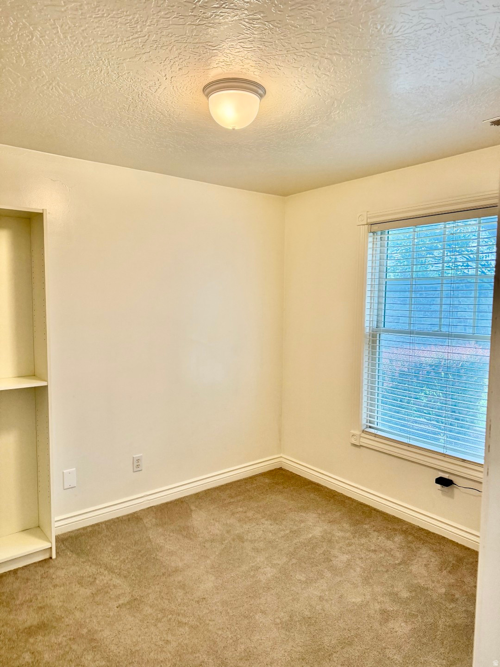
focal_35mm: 24
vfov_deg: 71.6
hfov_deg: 56.8
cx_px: 250
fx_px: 462
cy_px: 334
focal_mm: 6.76
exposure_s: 1/160
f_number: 1.78
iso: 200
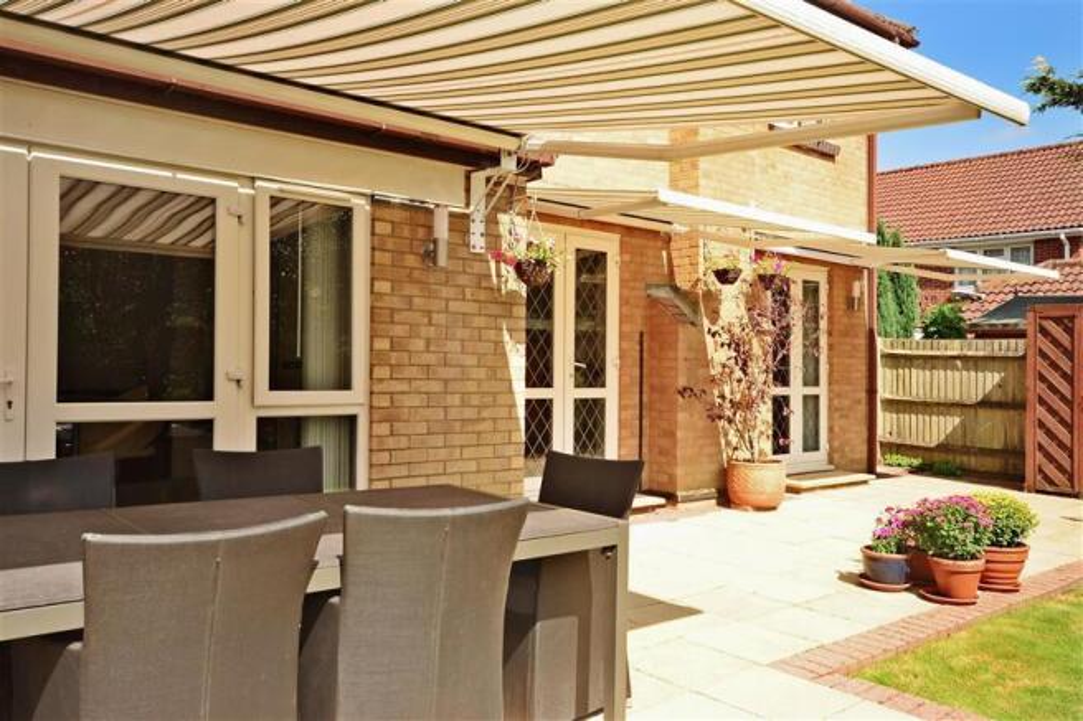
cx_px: 542
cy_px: 360
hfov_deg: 61.9
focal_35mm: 30
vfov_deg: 43.6
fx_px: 902
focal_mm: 20
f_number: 8
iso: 200
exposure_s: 1/125
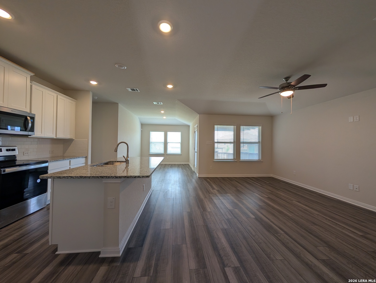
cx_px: 188
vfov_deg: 94.7
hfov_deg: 110.5
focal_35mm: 12
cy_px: 142
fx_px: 131
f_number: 1.7
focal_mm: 2.02
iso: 69
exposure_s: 1/125
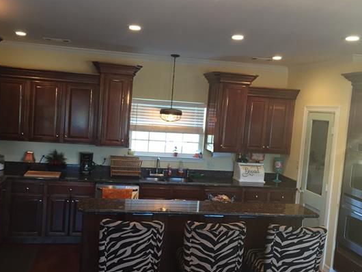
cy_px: 138
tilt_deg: -4.0
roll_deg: -4.5
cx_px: 154
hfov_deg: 52.4
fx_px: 366
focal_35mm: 35
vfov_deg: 40.7
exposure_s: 1/30
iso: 80
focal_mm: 4.15
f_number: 2.2
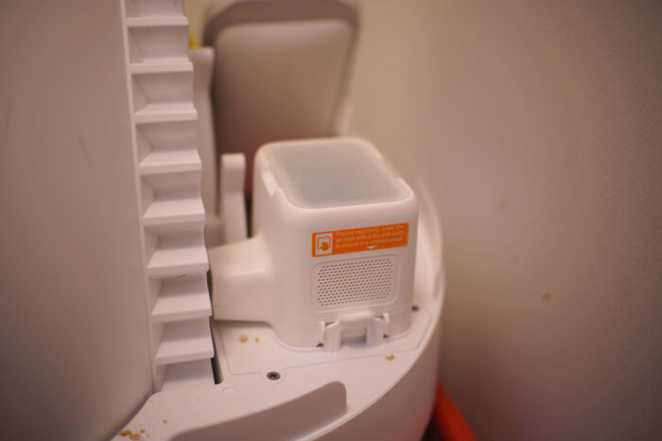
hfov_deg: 51.3
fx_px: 689
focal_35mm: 38
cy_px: 220
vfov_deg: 35.5
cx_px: 331
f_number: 1.7
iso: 125
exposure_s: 1/40
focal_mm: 25
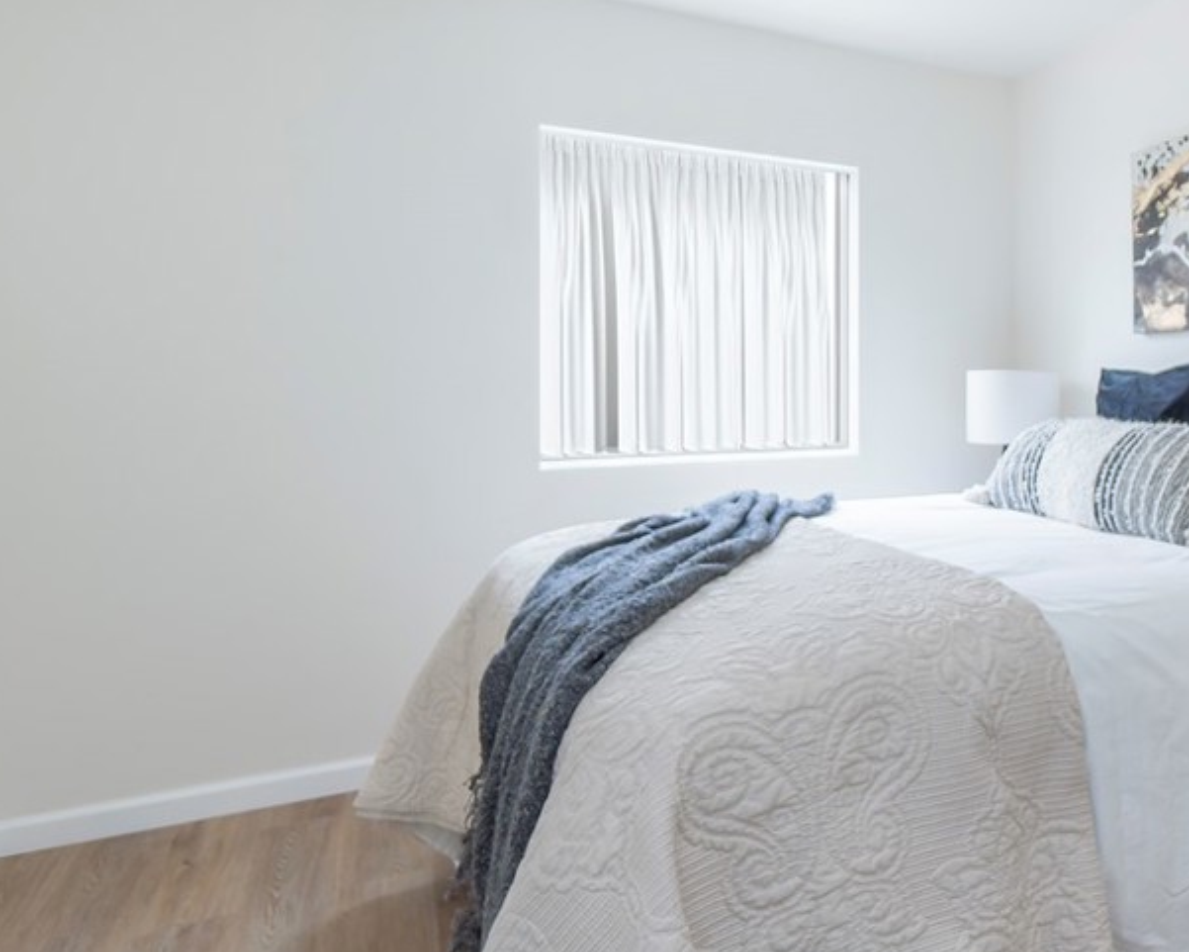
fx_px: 845
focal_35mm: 24
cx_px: 938
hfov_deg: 64.6
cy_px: 383
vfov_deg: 58.3
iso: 160
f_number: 4
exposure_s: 1/160
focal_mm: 10
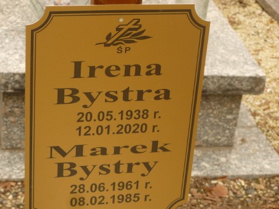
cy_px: 136
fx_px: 774
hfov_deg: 20.4
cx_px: 124
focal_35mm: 96
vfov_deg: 15.4
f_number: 4.3
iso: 200
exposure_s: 1/80
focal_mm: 12.4
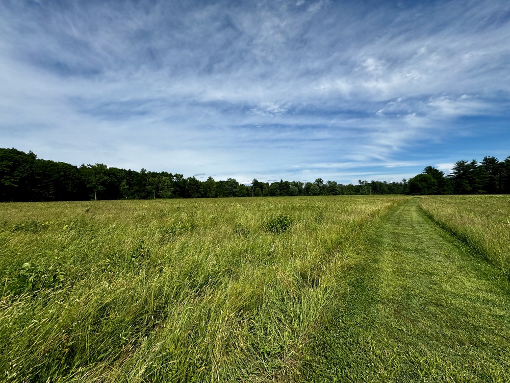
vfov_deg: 85.7
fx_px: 206
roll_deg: +0.2
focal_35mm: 14
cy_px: 192
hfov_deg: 102.1
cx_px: 255
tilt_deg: -0.6
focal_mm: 2.22
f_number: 2.2
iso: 50
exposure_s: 1/2985
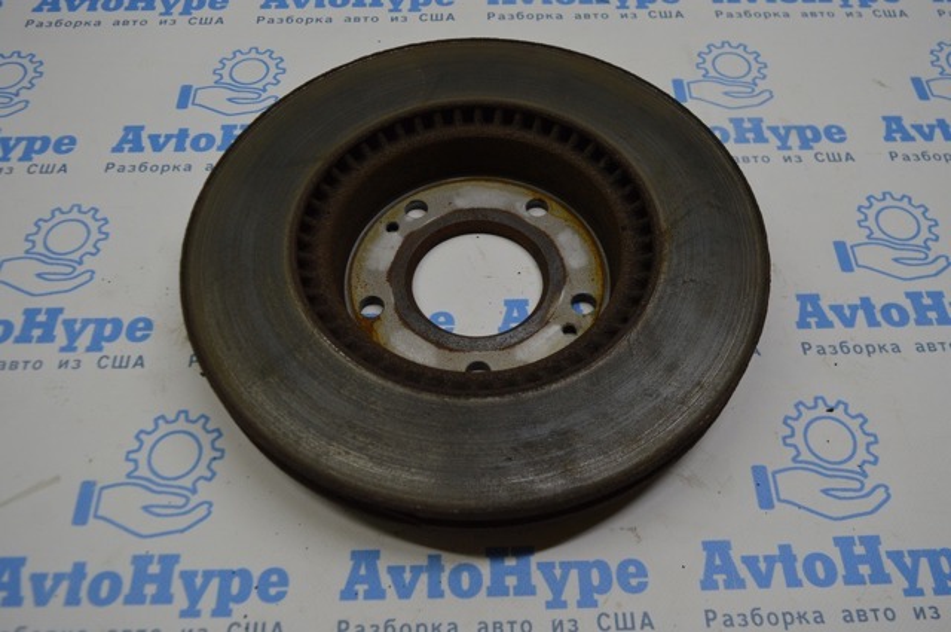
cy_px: 316
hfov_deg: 62.0
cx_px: 476
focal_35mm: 30
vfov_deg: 43.5
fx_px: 791
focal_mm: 20
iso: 400
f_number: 5.6
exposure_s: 1/125
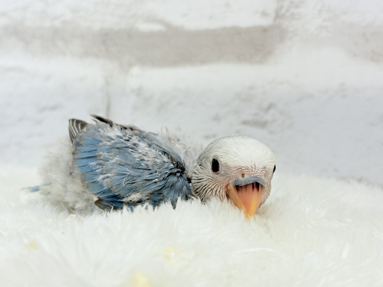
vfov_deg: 28.0
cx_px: 192
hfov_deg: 36.8
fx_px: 575
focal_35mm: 52
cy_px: 144
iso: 40
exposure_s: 1/50
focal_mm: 5.96
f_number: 1.6
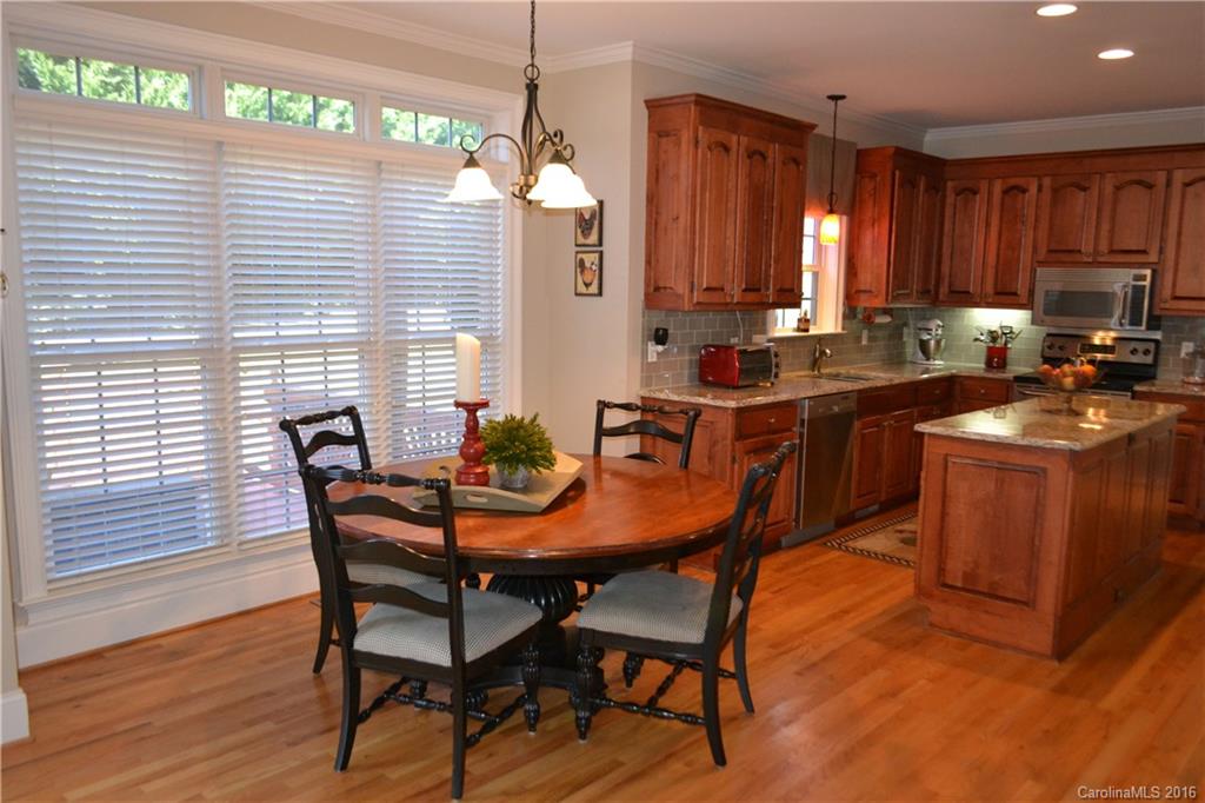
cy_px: 402
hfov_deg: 67.4
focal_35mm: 27
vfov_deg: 47.9
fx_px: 903
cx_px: 602
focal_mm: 18
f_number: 3.5
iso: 1250
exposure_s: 1/60
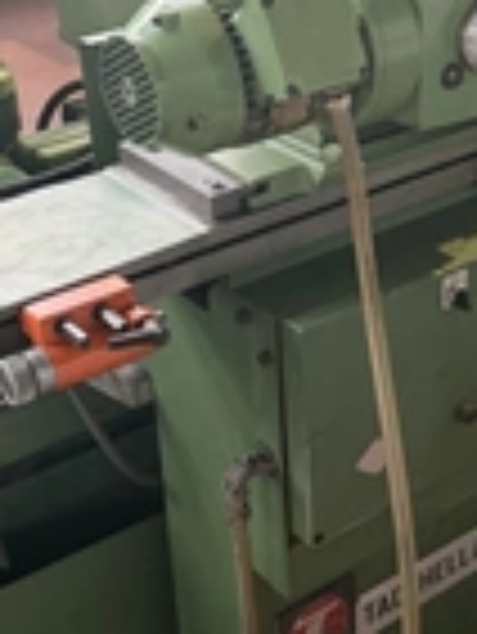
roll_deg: +1.0
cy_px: 216
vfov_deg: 28.4
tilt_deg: -26.5
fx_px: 1247
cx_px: 387
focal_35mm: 68
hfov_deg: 21.4
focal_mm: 6.76
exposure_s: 1/60
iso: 500
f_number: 1.78
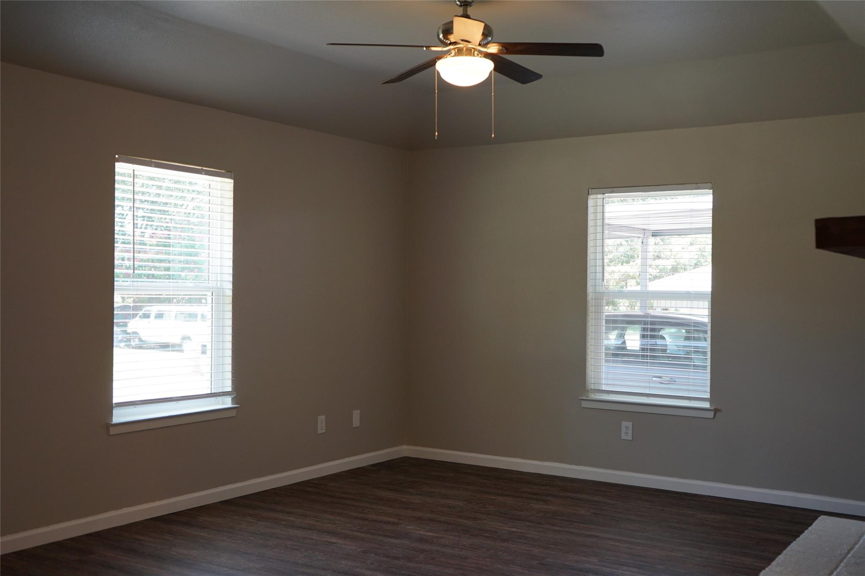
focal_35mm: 38
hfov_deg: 50.7
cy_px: 288
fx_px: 913
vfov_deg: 35.0
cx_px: 432
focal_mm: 38
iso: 400
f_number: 4
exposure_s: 1/60
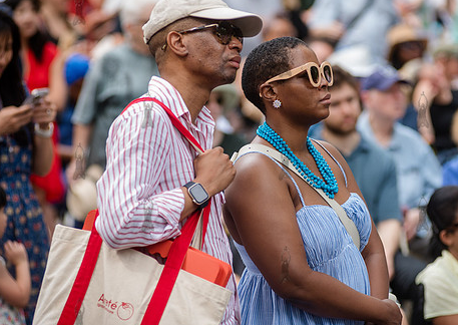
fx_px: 2829
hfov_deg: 9.3
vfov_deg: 6.6
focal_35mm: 218
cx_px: 247
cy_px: 148
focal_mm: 155
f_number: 3.5
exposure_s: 1/640
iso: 500
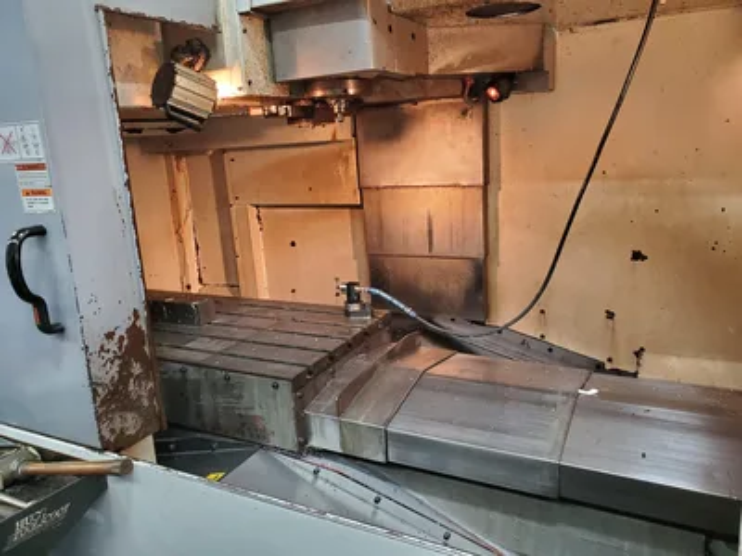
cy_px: 278
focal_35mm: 26
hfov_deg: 67.3
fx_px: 557
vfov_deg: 53.1
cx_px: 371
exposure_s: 1/40
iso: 500
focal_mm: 4.3
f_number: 2.4
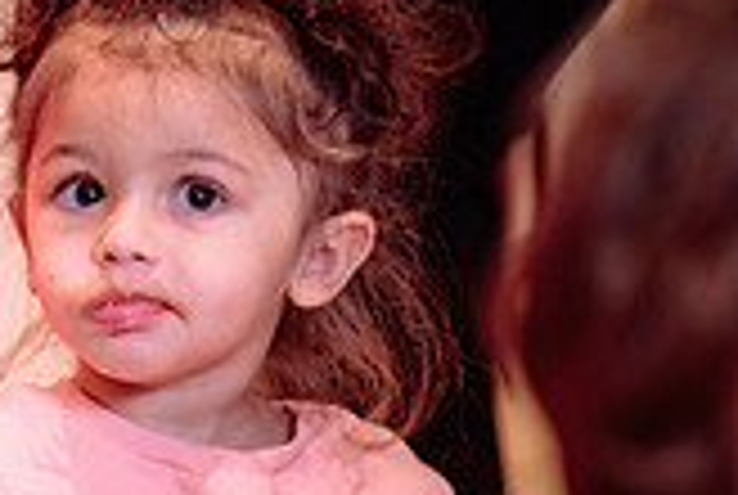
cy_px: 542
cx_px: -220
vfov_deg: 6.3
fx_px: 4498
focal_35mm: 219
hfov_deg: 9.2
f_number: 3.5
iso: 800
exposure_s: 1/100
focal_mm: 62
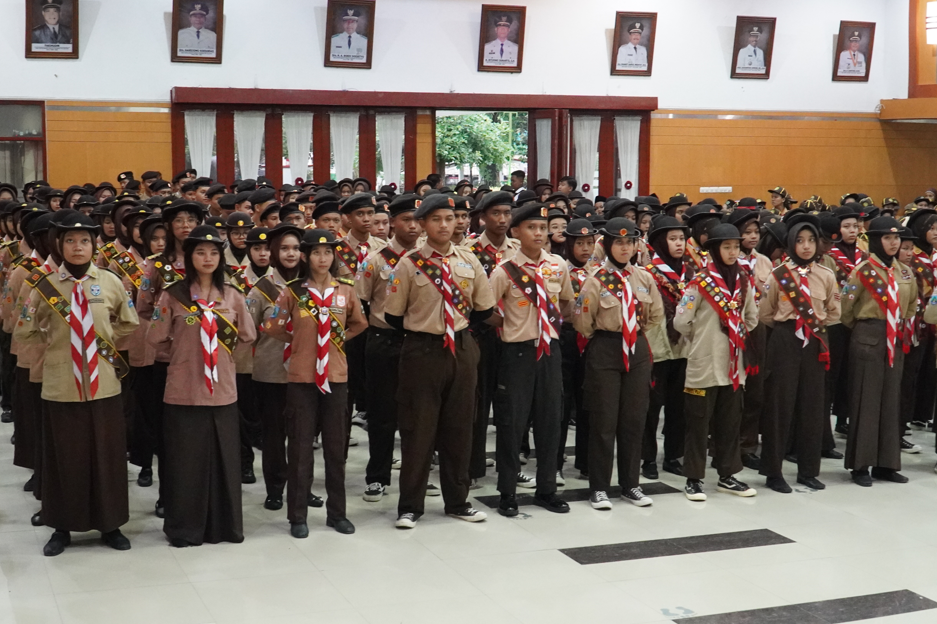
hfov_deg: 41.1
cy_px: 332
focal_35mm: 48
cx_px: 449
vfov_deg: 28.1
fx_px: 1249
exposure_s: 1/60
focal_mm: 26
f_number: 5.6
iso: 6400
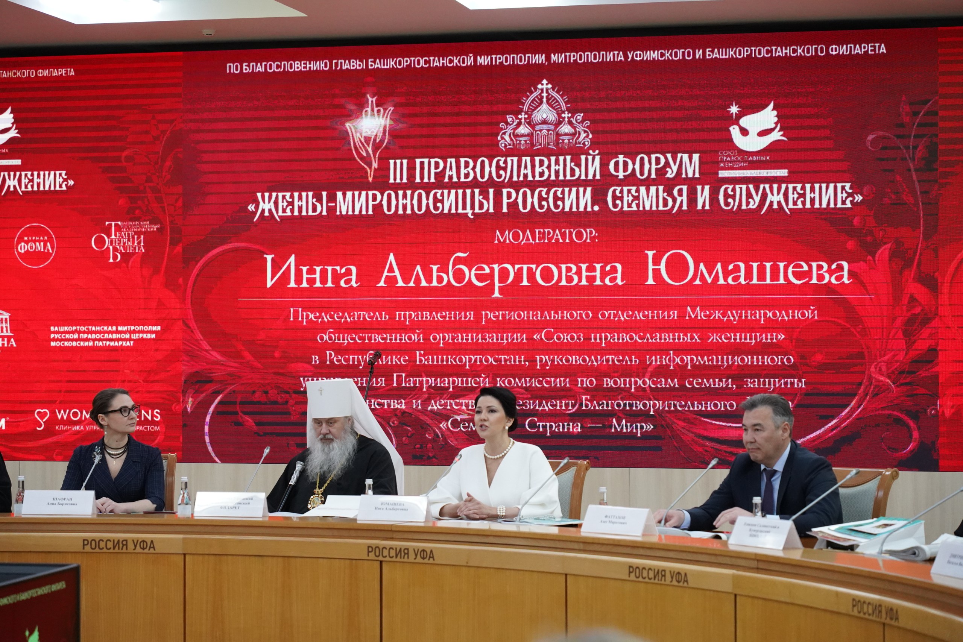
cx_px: 482
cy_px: 321
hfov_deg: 25.1
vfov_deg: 16.9
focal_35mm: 81
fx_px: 2167
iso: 6400
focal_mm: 81
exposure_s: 1/160
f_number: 5.6
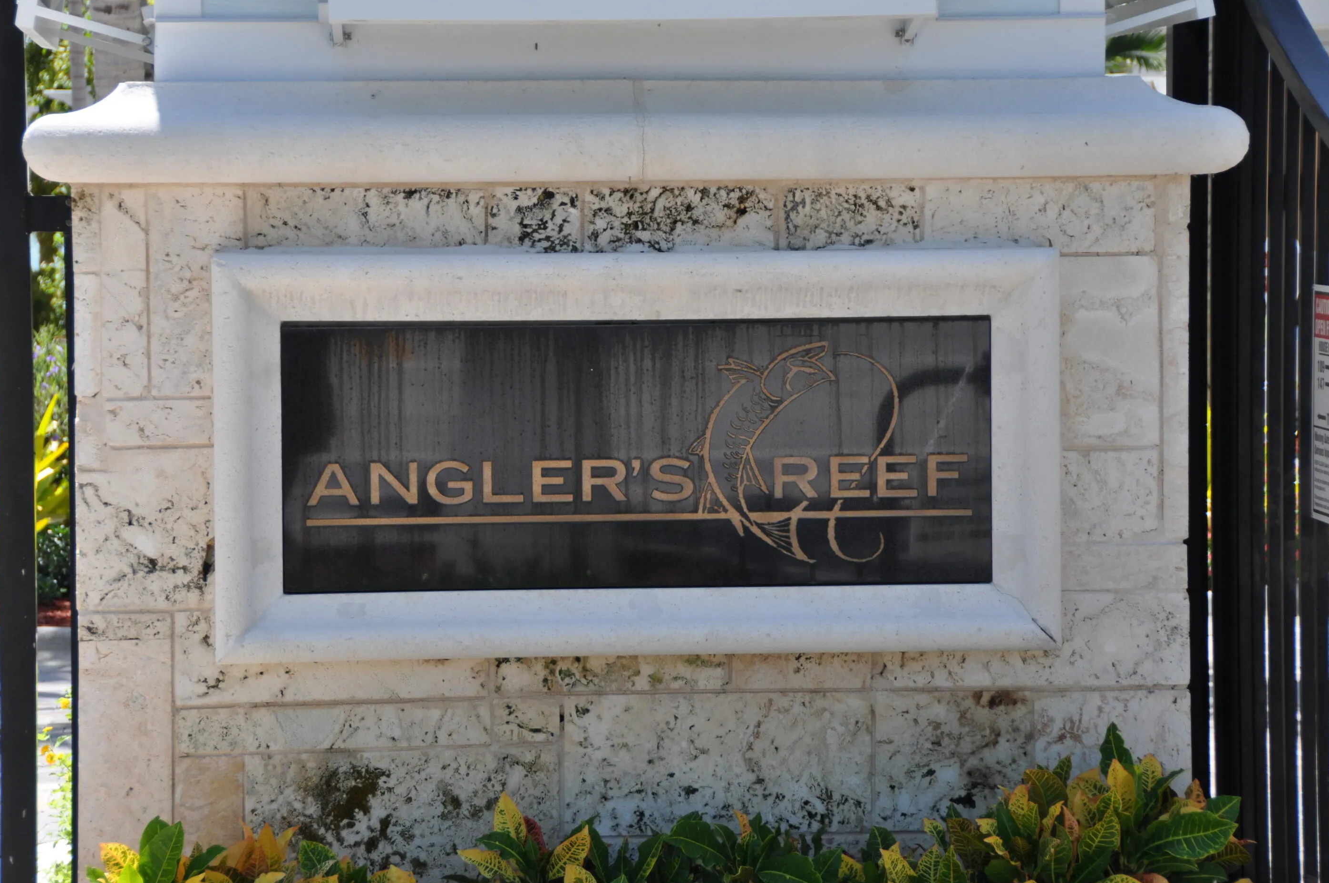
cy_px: 434
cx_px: 649
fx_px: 4867
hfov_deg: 15.5
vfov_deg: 10.4
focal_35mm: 132
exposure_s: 1/500
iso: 220
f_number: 5.6
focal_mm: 82
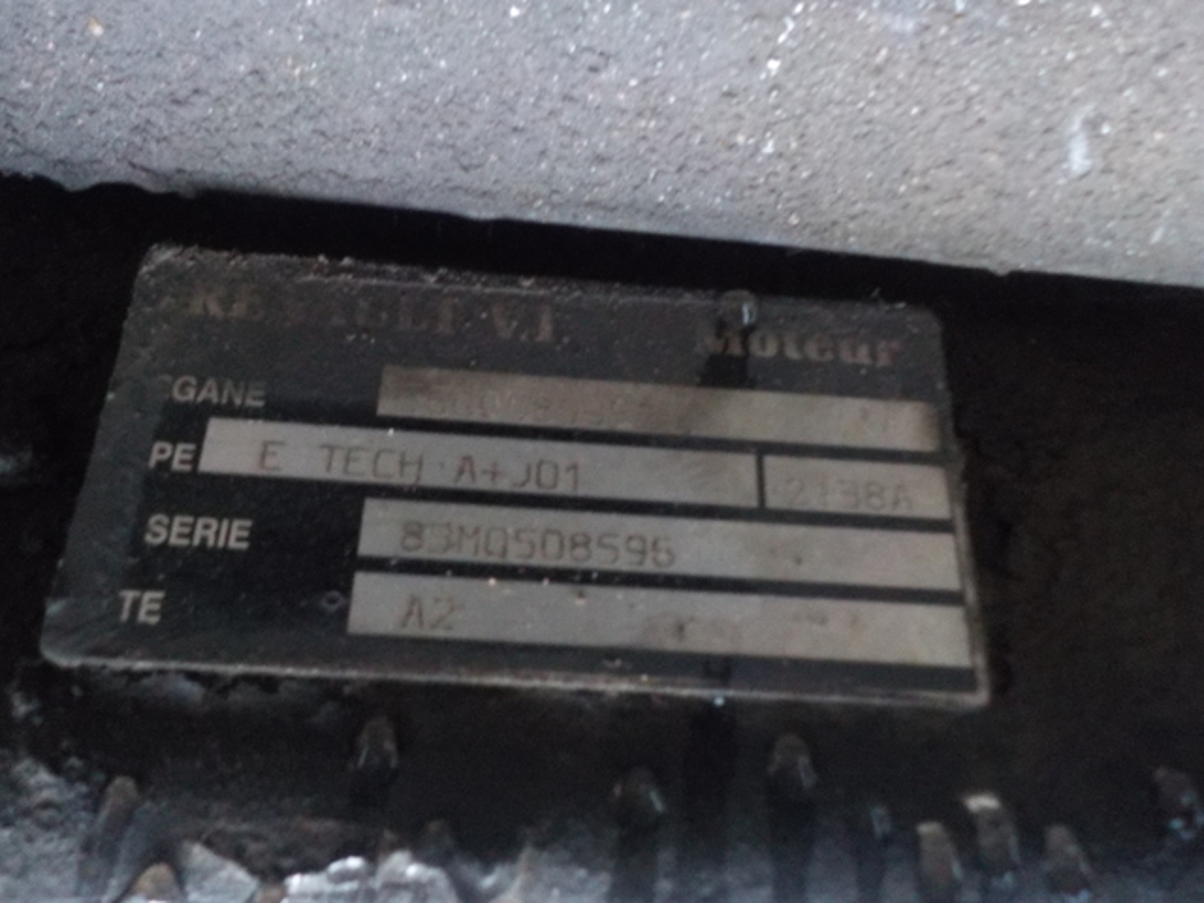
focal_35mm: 30
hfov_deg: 60.0
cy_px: 452
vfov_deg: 46.8
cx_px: 602
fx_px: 1043
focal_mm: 4.1
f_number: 3.3
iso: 800
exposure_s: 1/5
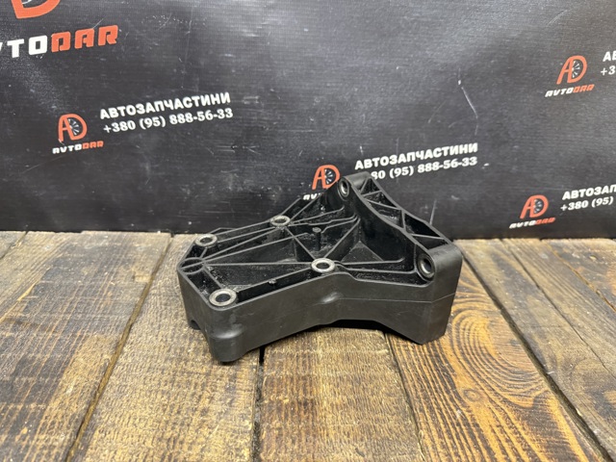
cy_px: 231
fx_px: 427
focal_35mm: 24
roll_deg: -2.6
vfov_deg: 56.8
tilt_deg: -24.3
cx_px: 308
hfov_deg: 71.6
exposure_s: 1/50
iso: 500
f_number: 1.78
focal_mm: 6.76
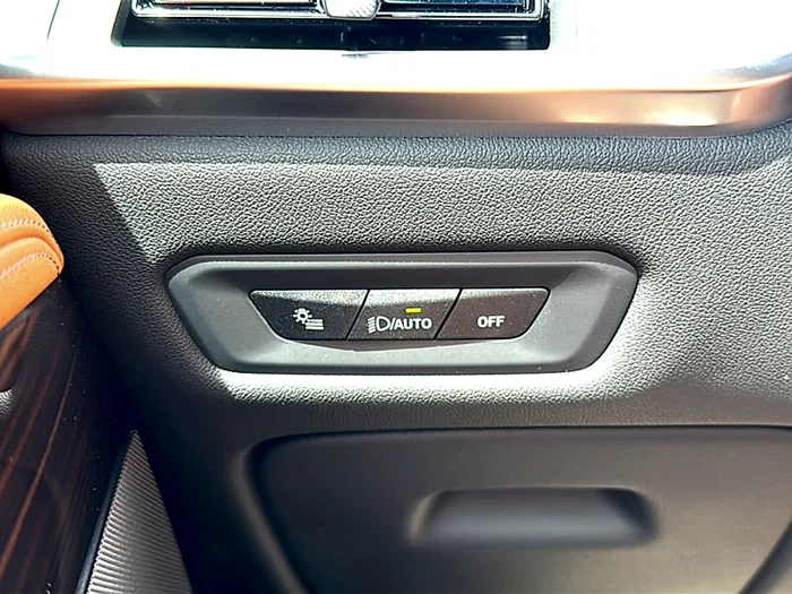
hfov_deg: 58.4
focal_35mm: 31
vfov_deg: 45.4
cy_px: 297
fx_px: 709
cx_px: 396
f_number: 1.78
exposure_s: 1/198
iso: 80
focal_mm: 6.86
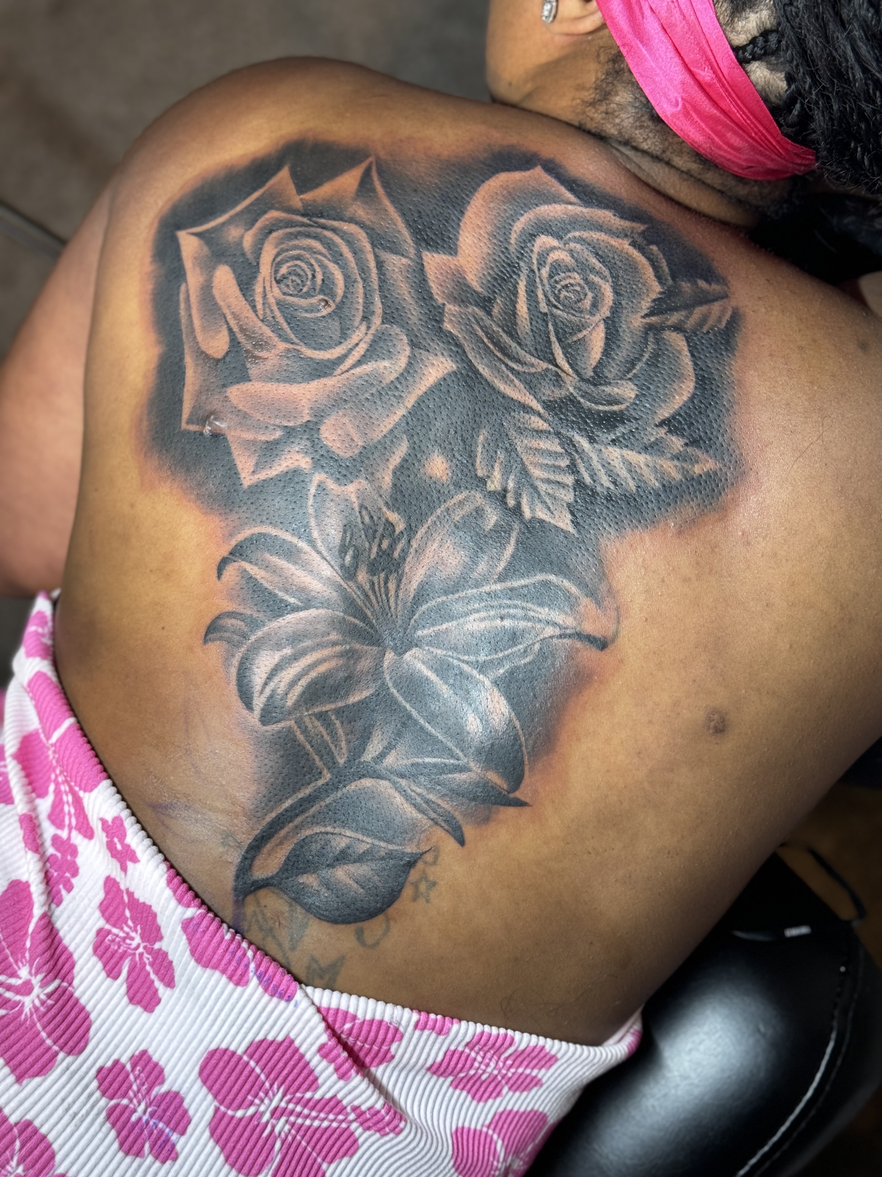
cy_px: 588
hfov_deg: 30.3
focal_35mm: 48
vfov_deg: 39.7
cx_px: 441
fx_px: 1631
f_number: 1.78
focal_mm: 6.76
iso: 100
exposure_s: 1/60
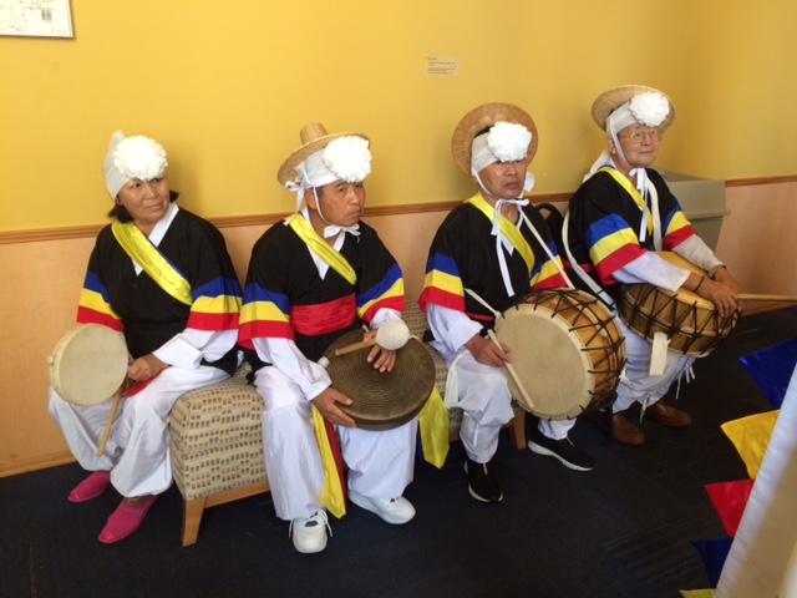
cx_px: 398
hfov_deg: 61.7
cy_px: 299
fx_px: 668
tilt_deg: -20.8
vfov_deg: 48.2
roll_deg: -2.7
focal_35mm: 29
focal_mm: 4.15
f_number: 2.2
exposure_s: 1/30
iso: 100
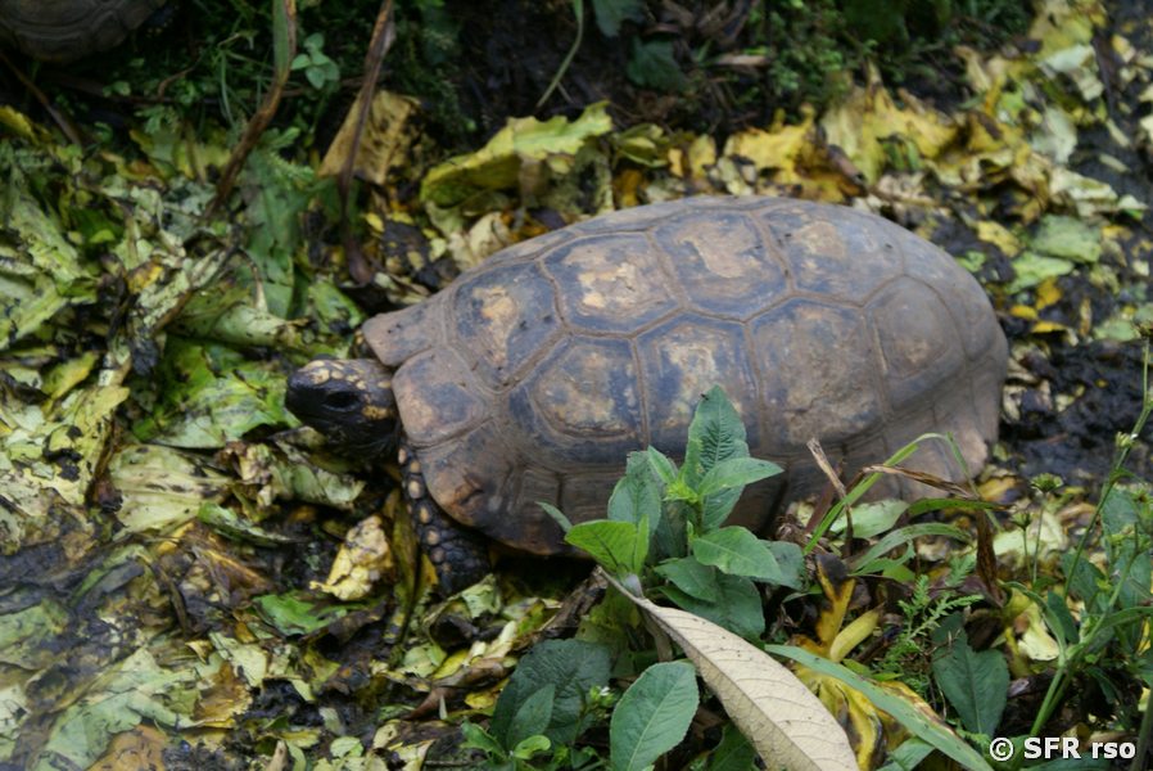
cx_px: 576
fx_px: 3365
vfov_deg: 13.1
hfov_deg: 19.4
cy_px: 386
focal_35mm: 105
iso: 320
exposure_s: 1/125
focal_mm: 70
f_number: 5.6
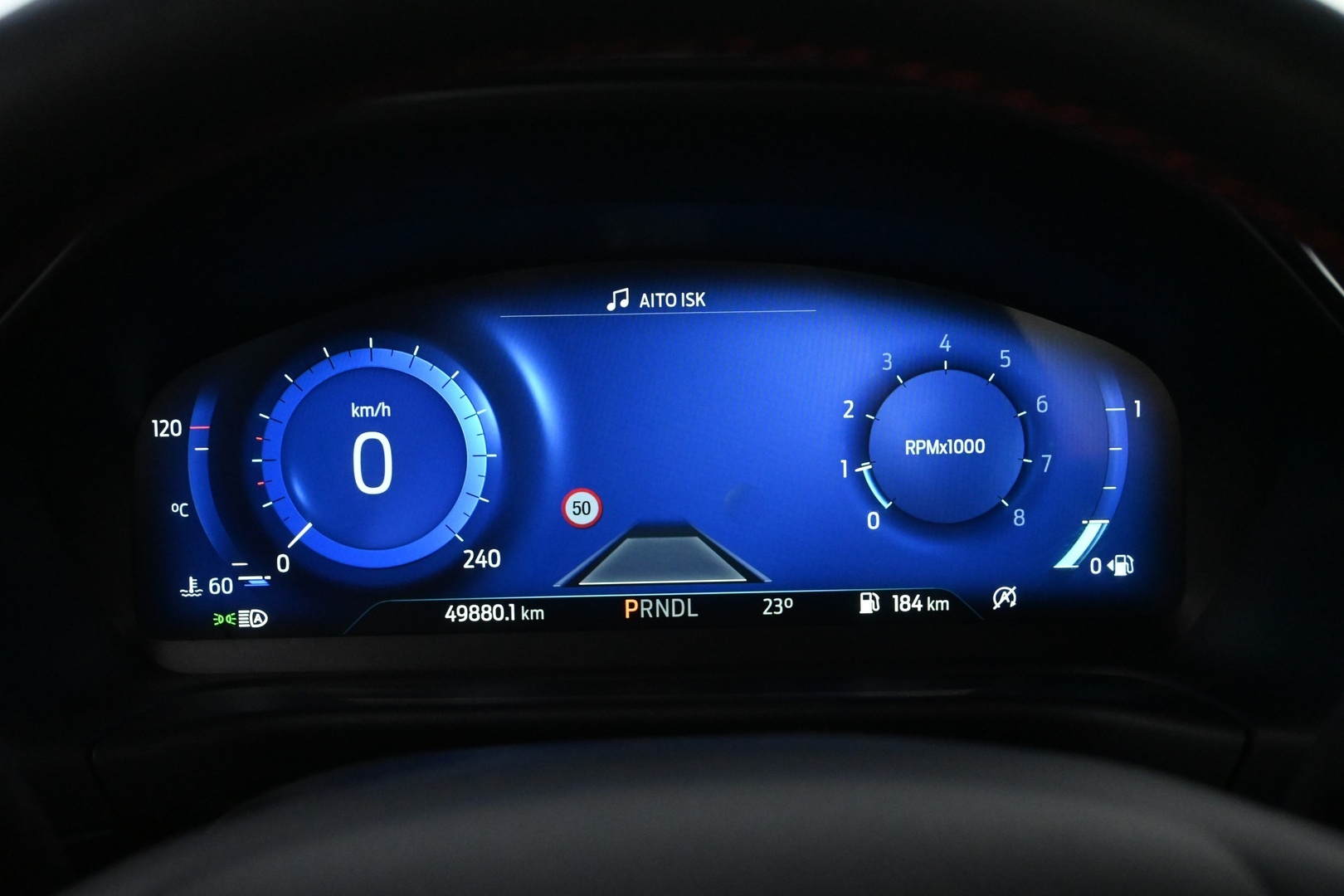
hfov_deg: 38.9
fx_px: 1904
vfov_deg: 26.5
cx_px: 672
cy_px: 448
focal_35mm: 51
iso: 5000
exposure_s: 1/60
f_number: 5
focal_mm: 34
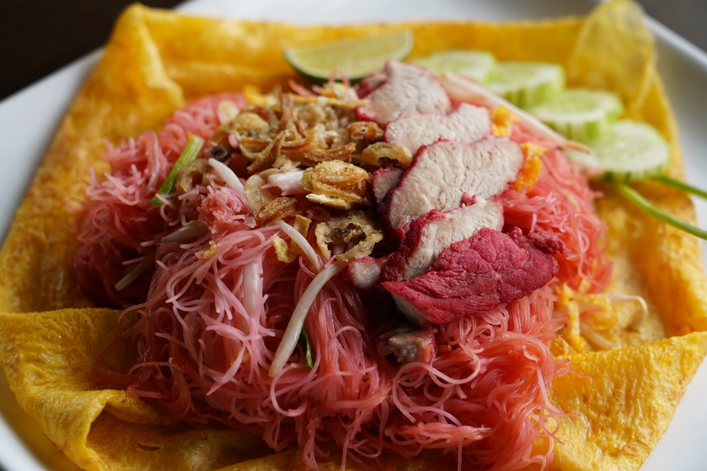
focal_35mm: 89
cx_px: 354
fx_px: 1748
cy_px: 236
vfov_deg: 15.4
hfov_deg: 22.9
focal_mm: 89
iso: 500
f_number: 6.3
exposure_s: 1/160
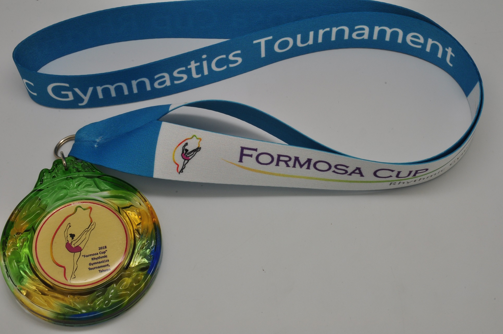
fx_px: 1047
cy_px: 167
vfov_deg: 18.1
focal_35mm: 75
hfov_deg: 27.0
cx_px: 252
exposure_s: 1/13
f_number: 32
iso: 200
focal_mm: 50
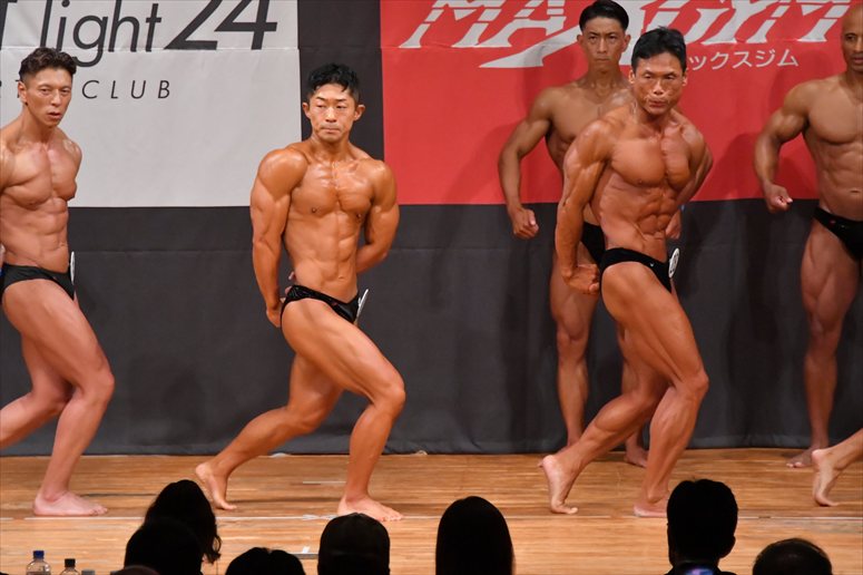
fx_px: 6829
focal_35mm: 285
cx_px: 432
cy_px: 288
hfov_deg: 7.2
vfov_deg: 4.8
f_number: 5.6
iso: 8000
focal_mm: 190
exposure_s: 1/400
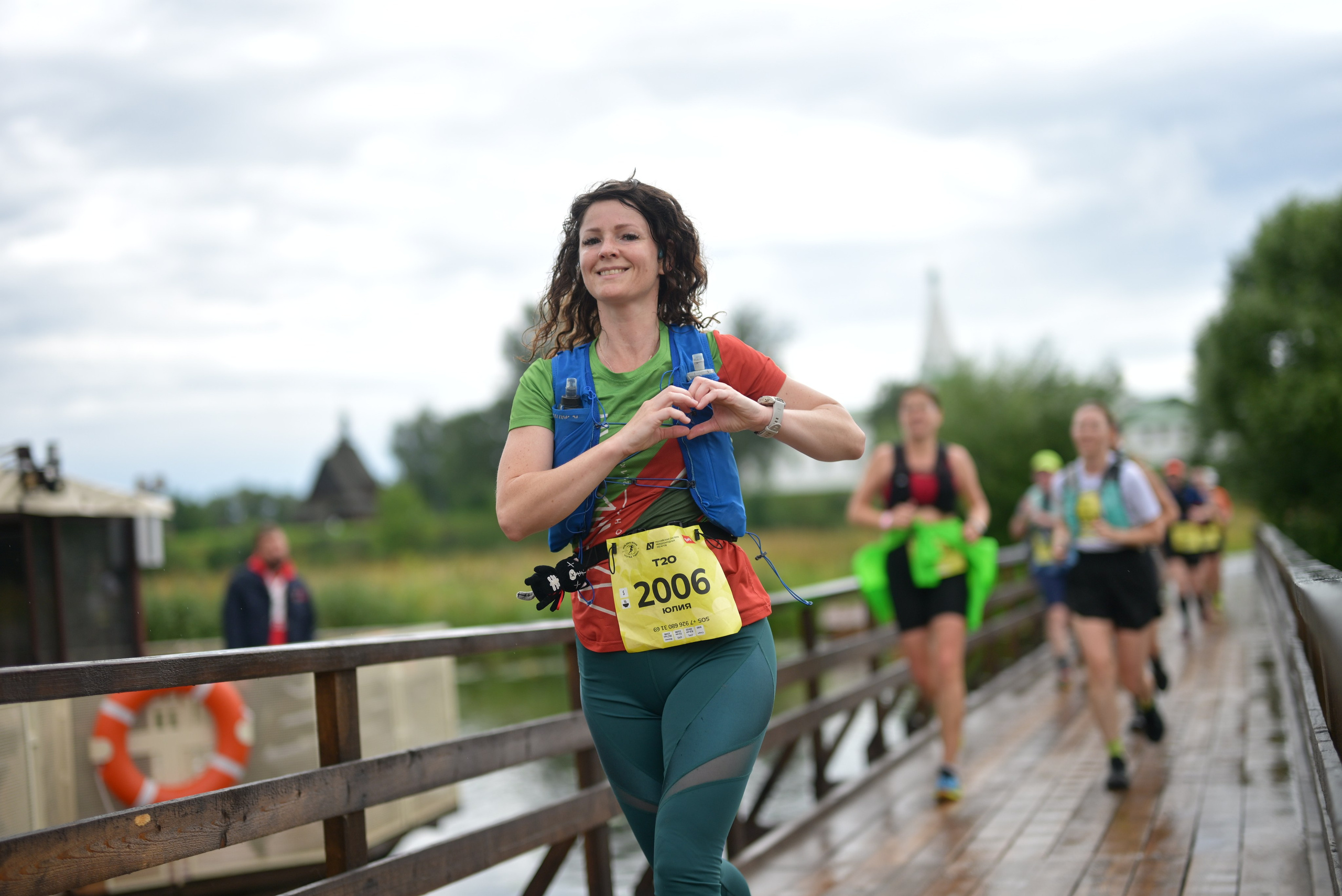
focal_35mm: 50
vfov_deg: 27.0
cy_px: 448
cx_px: 671
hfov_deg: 39.6
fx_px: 1865
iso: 125
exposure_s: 1/1000
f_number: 1.2
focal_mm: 50
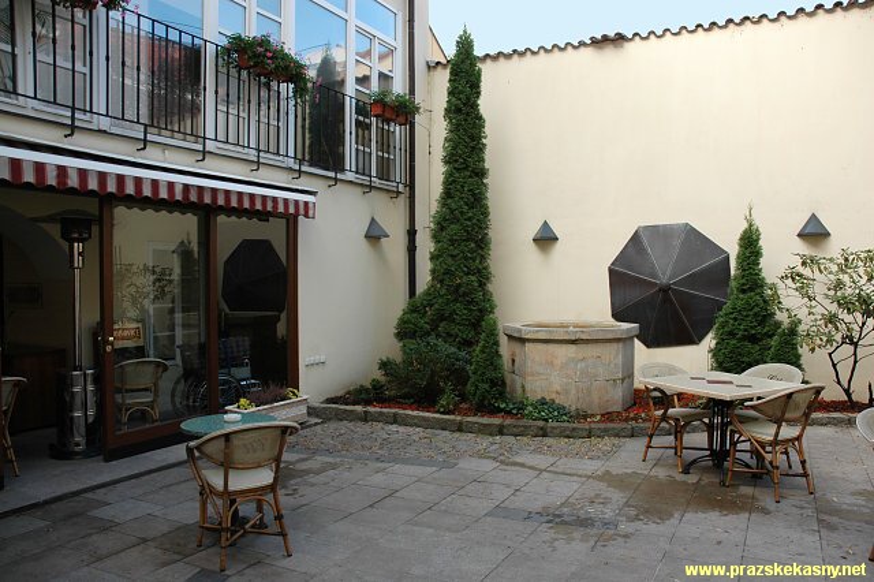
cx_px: 437
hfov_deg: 67.4
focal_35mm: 27
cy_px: 291
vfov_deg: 47.9
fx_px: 655
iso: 200
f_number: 5.6
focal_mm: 18
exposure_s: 1/125
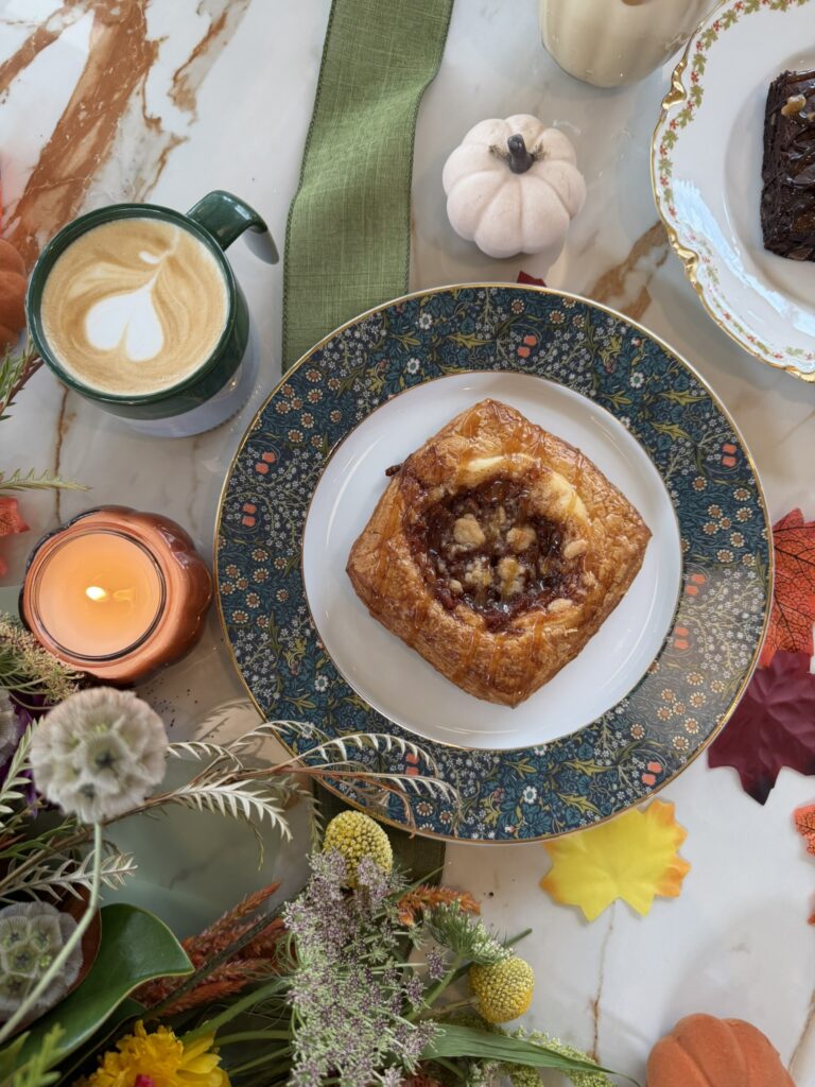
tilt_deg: -83.9
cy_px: 544
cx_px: 408
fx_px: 753
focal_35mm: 24
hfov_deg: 56.8
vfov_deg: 71.6
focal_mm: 6.76
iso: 100
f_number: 1.78
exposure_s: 1/131
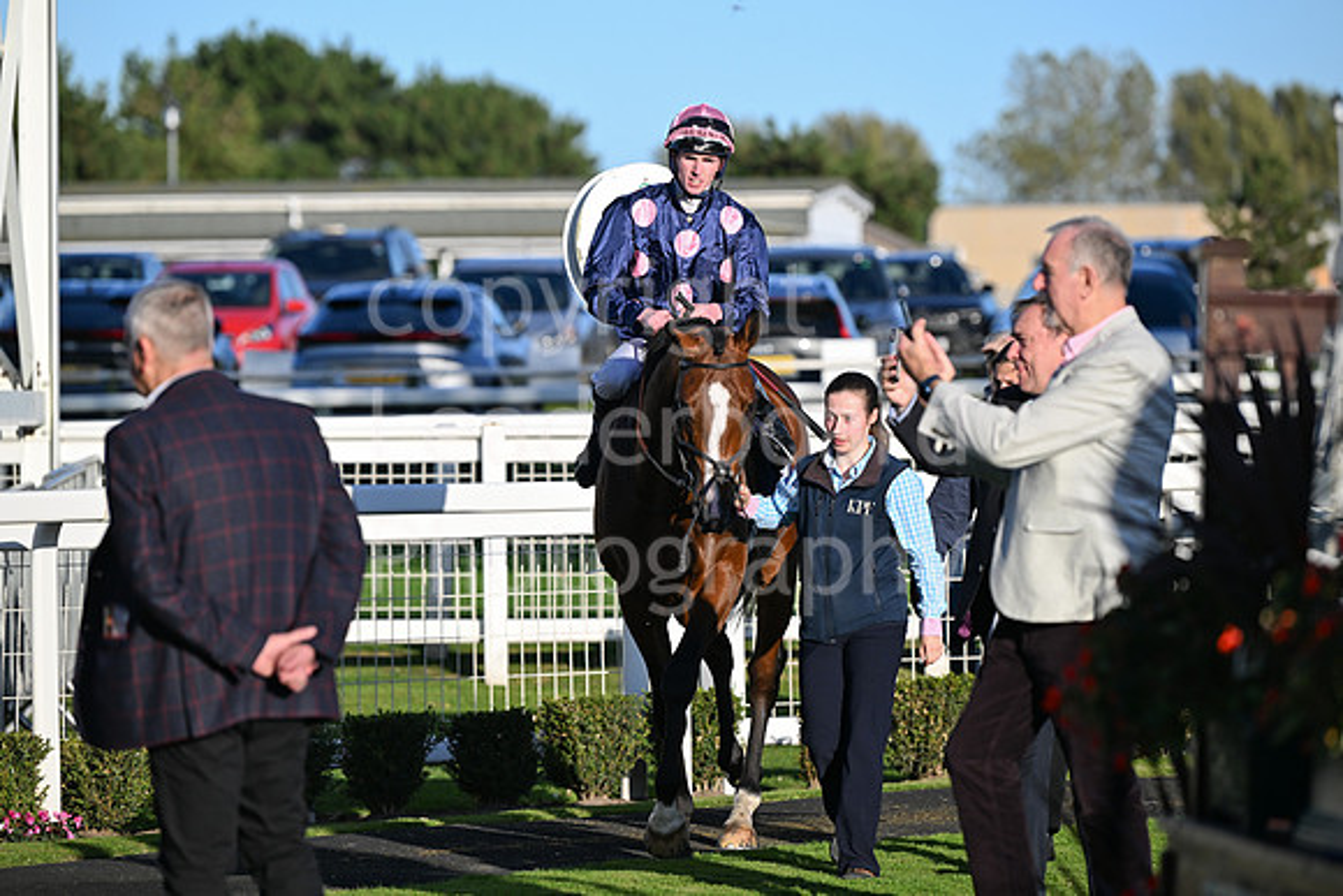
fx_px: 7463
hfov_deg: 10.3
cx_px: 672
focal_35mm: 200
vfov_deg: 6.9
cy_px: 448
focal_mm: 200
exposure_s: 1/4000
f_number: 4
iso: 400
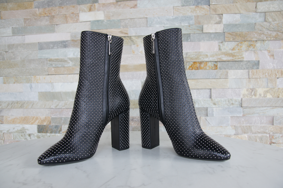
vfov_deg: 50.4
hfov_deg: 70.5
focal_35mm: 26
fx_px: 200
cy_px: 94
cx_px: 142
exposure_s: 1/50
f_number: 4.5
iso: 200
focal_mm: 17
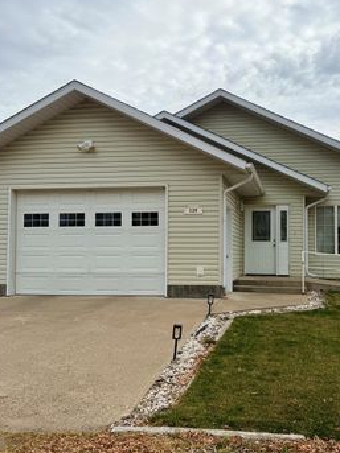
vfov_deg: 52.6
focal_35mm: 35
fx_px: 459
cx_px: 216
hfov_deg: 40.4
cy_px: 230
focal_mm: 6.76
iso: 80
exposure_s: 1/2525
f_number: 1.78
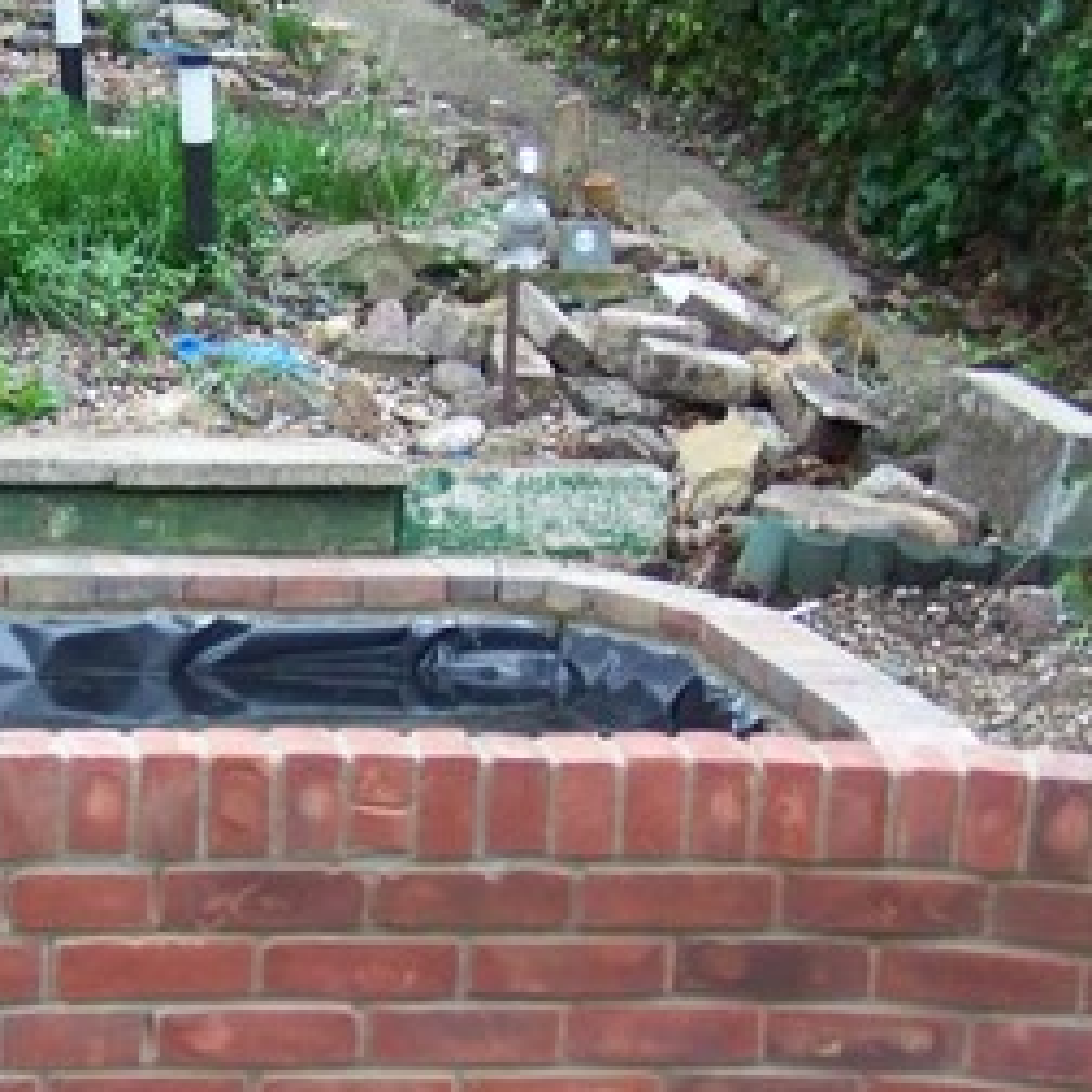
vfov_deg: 23.9
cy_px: 687
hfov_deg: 23.4
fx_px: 2570
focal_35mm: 72
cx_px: 130
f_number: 2.8
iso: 320
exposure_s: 1/60
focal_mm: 6.3
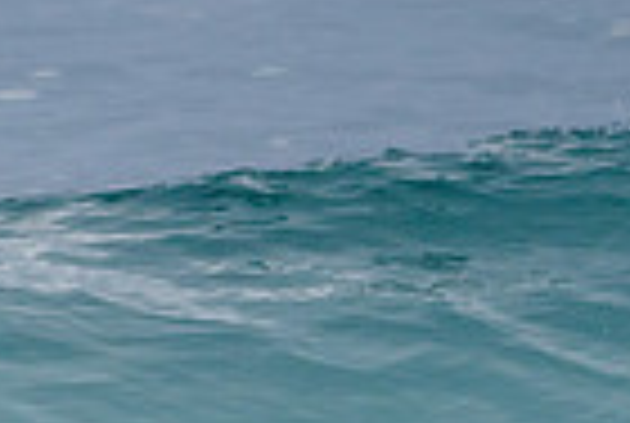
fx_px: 44387
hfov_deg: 0.8
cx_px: 412
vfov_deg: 0.5
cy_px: 548
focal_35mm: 2531
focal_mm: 500
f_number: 5.6
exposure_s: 1/2000
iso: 1100
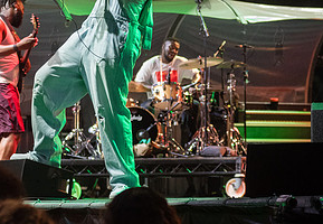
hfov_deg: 10.2
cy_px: 26
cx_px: 102
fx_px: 1807
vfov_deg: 7.1
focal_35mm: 199
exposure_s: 1/200
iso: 4000
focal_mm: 86
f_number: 4
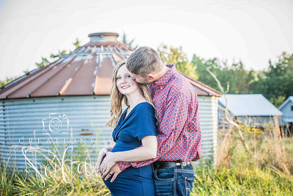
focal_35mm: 80
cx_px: 146
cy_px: 98
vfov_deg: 17.1
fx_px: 651
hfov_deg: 25.4
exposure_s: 1/500
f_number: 5.6
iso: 1600
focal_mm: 80
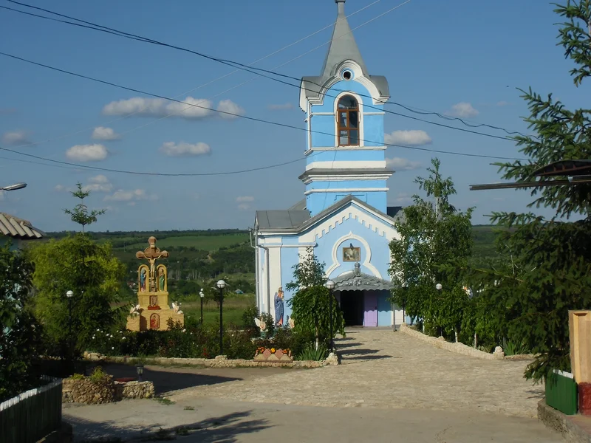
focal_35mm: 57
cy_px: 222
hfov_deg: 33.8
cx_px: 296
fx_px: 973
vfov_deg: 25.7
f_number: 4.5
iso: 64
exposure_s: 1/1000
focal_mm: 10.11
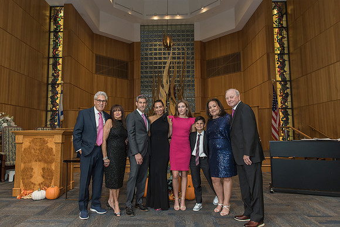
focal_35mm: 25
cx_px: 161
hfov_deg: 70.9
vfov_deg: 50.8
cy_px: 108
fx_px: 239
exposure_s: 1/200
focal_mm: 24
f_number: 4.5
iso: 1000
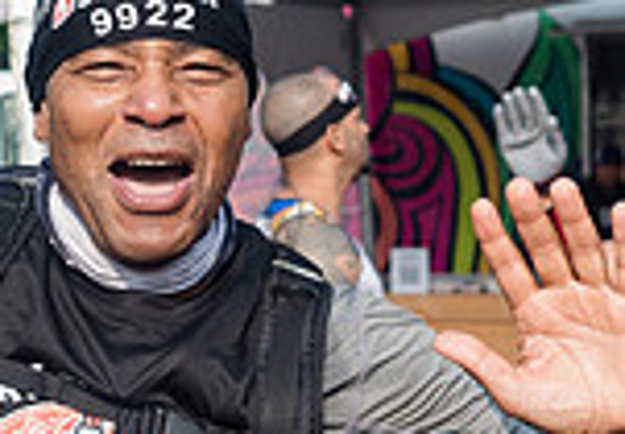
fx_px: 2762
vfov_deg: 9.0
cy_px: 316
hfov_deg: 12.8
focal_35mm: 157
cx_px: 73
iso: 250
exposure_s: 1/800
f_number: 5.6
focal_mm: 35
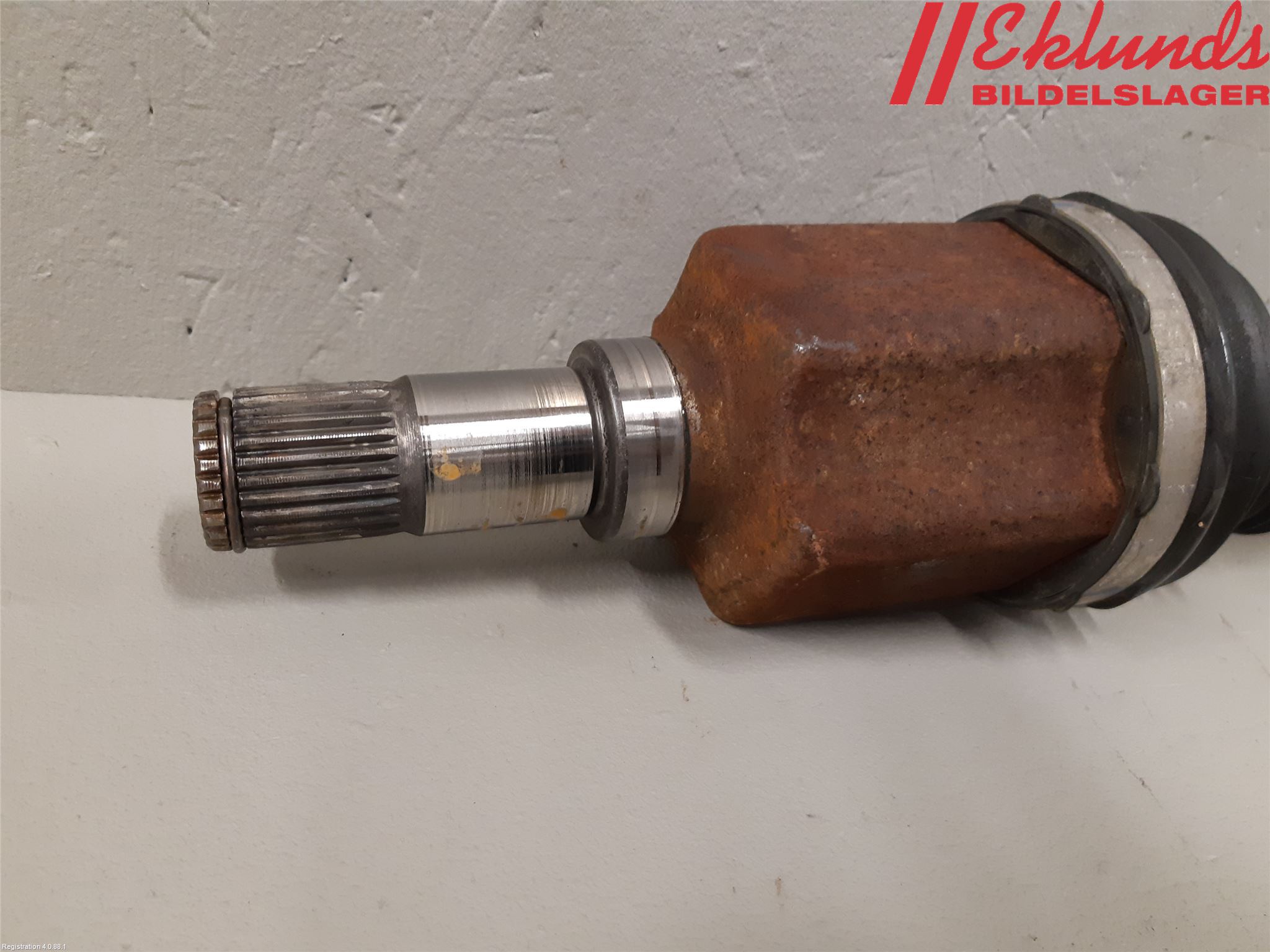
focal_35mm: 26
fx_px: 954
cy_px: 476
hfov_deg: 67.3
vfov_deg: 53.1
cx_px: 635
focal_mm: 3.93
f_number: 1.7
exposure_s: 1/50
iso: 200
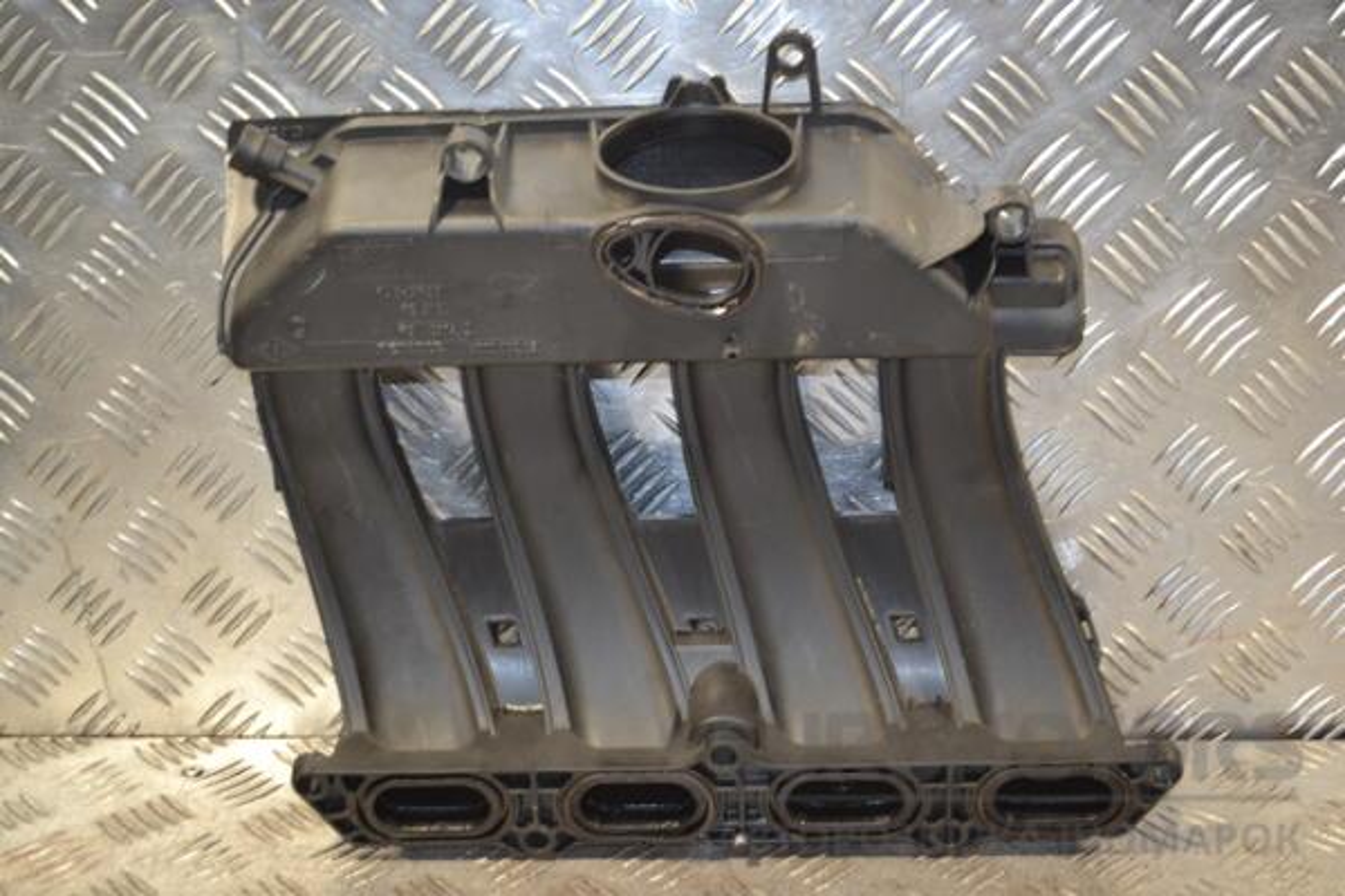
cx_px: 672
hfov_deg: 33.4
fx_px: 2241
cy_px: 448
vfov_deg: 22.6
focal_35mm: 60
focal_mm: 40
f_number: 5.3
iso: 560
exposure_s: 1/60
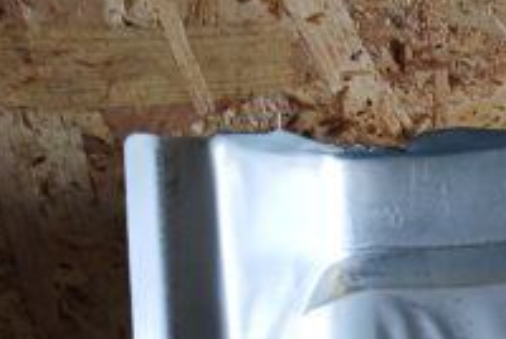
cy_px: 422
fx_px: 1140
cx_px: 544
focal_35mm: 81
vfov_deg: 16.1
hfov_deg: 23.6
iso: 80
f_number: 1.8
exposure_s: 1/50
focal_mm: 3.98
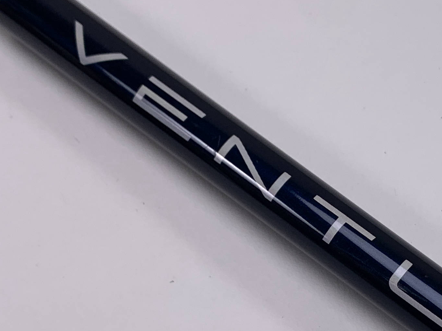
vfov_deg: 19.0
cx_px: 356
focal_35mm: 77
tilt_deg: -64.1
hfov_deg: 24.9
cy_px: 240
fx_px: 983
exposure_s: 1/428
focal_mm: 4.25
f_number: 1.8
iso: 25
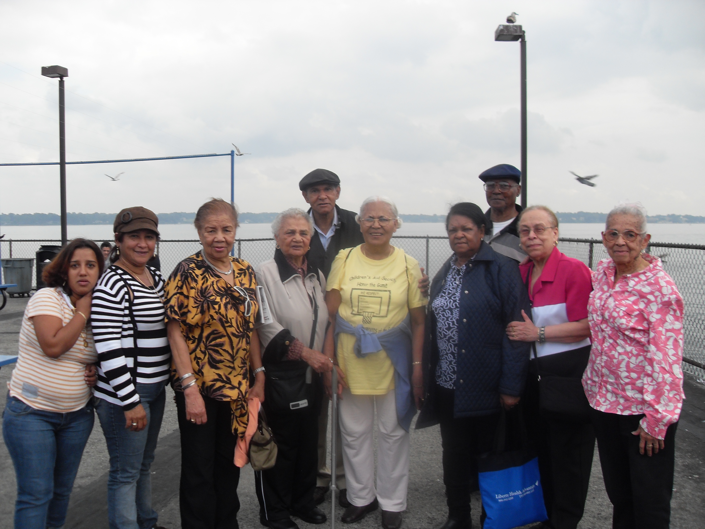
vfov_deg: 41.8
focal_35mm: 34
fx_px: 692
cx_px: 352
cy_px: 264
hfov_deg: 54.0
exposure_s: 1/125
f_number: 7
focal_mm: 6.3
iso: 80
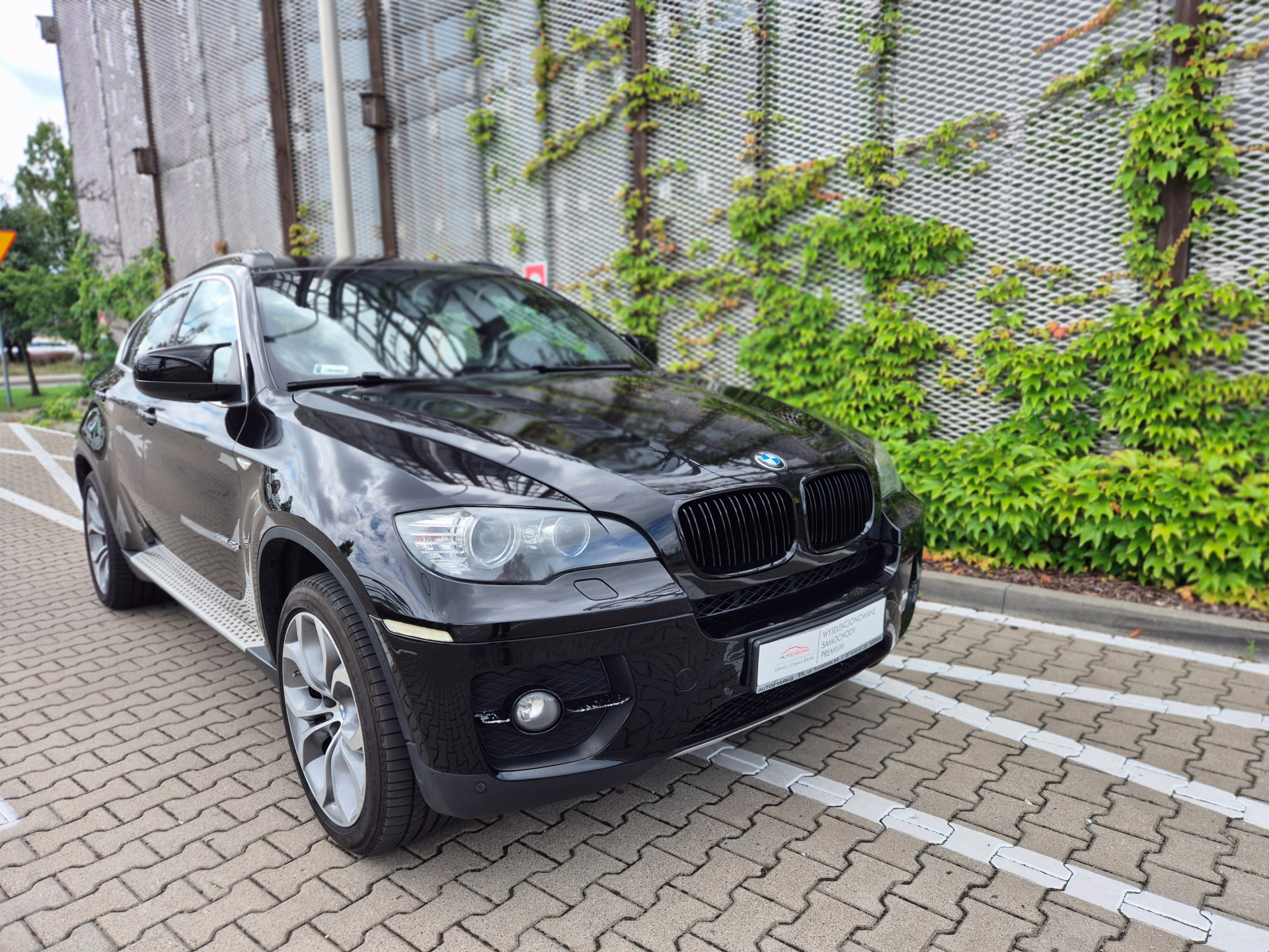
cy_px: 476
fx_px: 843
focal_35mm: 23
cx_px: 634
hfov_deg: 73.9
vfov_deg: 58.9
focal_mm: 5.4
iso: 25
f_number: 1.8
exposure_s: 1/602
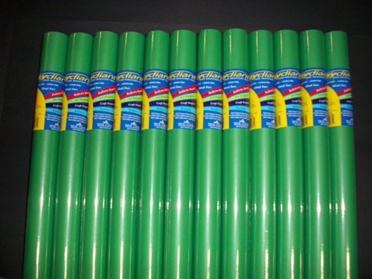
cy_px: 140
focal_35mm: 35
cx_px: 186
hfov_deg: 52.6
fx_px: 376
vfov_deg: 40.7
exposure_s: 1/125
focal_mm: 6.3
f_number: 3.1
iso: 200
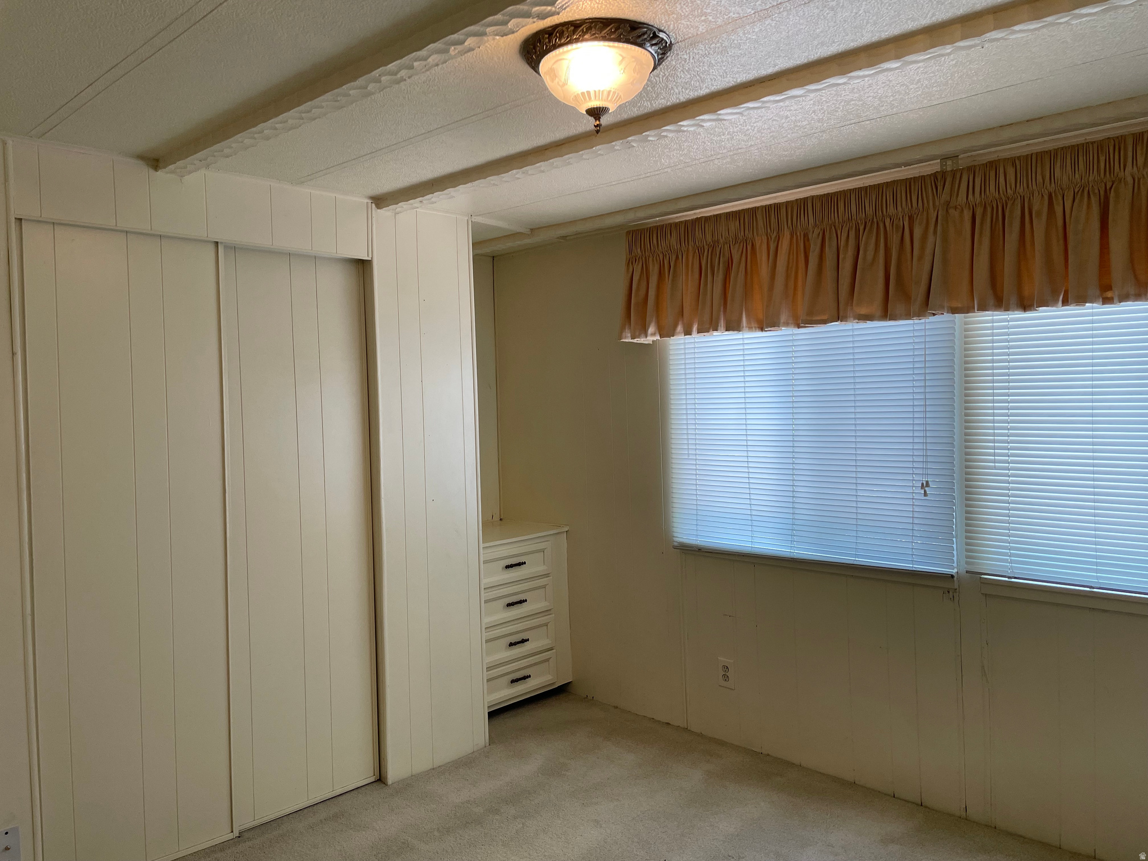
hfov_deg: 67.3
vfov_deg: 53.1
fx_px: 862
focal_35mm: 26
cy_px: 430
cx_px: 574
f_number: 1.6
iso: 80
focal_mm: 4.2
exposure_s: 1/120
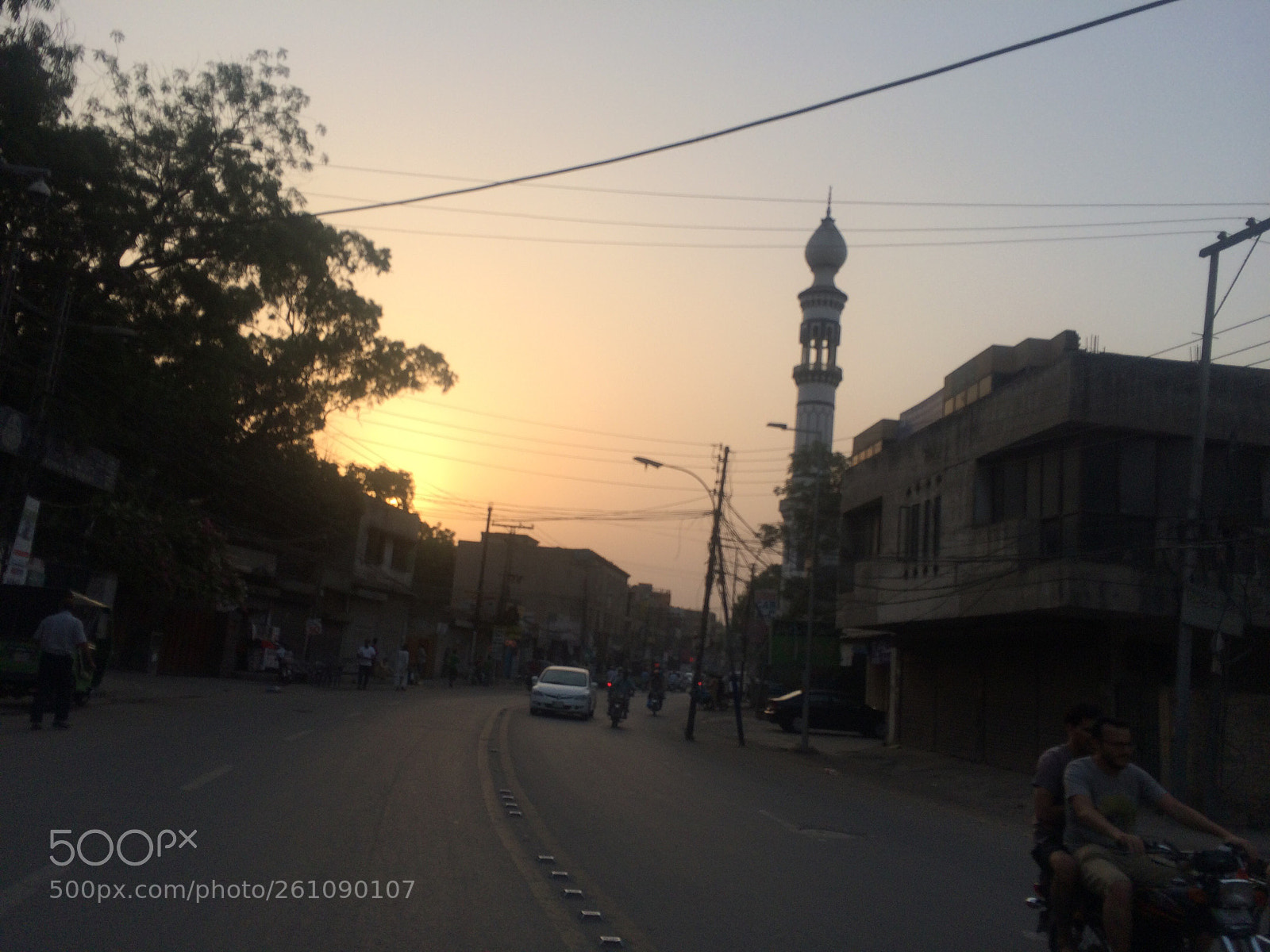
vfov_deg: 48.2
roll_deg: -3.4
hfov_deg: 61.7
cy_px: 476
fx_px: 1064
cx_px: 635
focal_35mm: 29
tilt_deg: +4.3
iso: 32
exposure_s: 1/1053
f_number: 2.2
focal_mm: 4.15
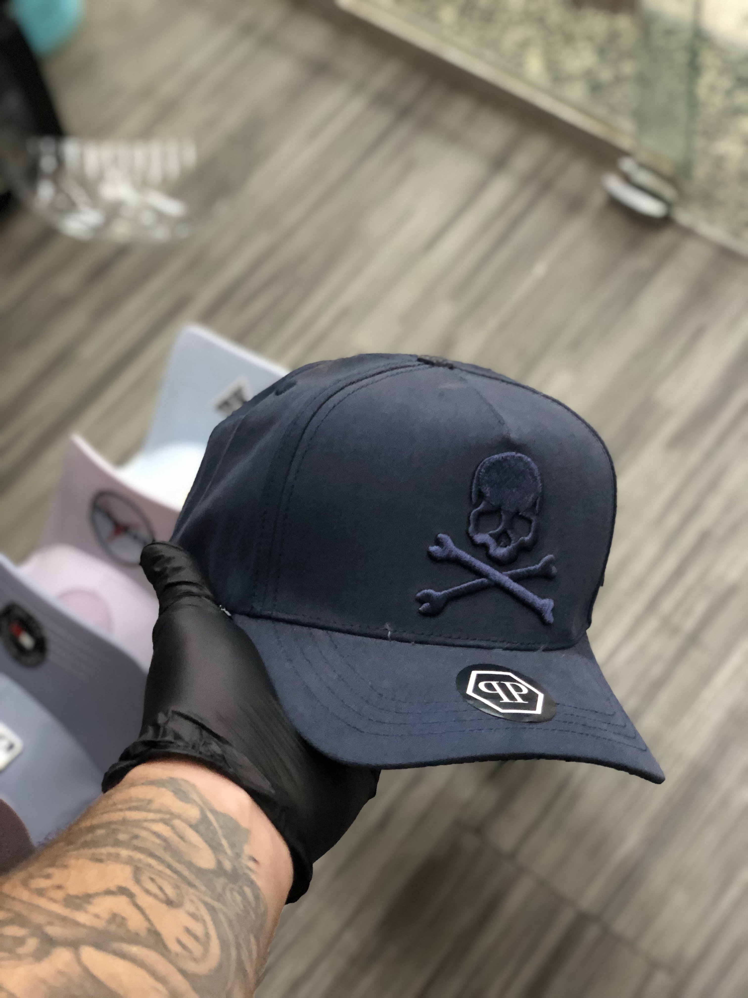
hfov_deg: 28.0
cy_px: 499
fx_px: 1498
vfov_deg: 36.8
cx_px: 374
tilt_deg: -58.2
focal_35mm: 52
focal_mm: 6
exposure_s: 1/17
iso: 160
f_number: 2.4
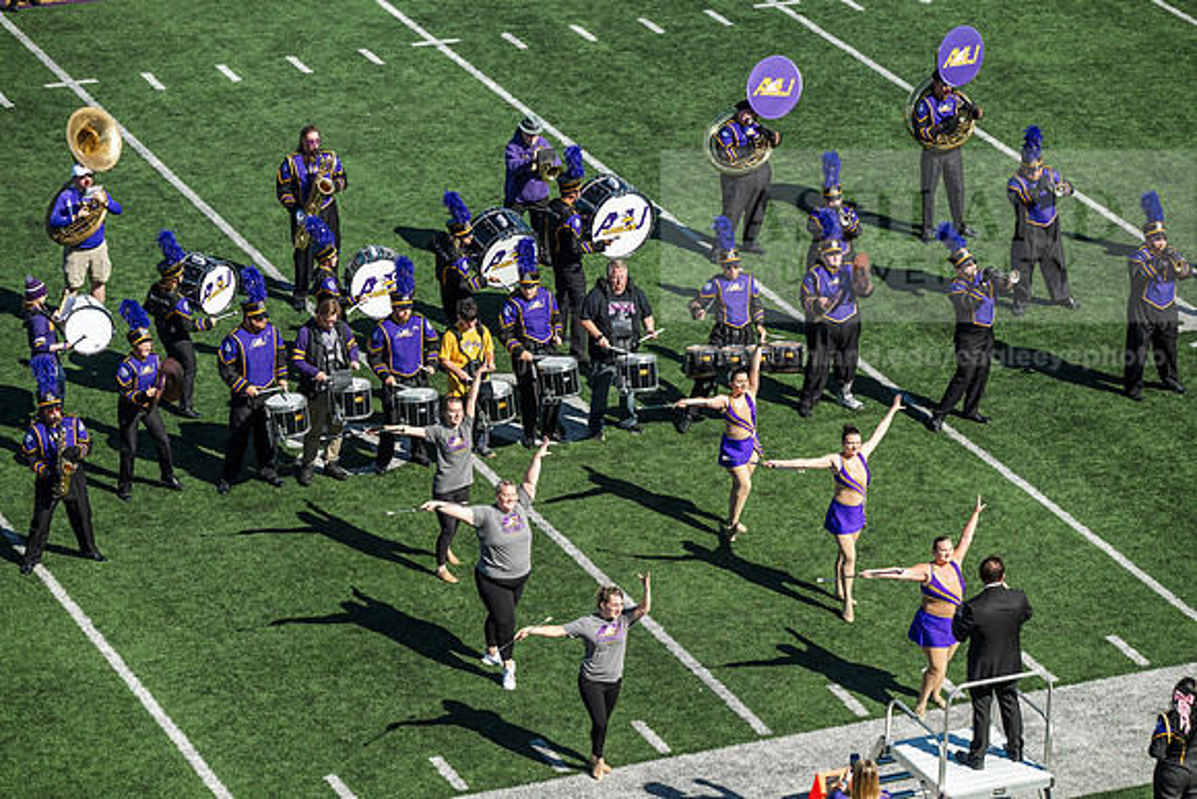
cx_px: 598
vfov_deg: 10.2
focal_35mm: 135
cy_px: 400
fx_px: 4490
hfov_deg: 15.2
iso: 100
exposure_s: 1/800
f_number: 4
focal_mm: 135
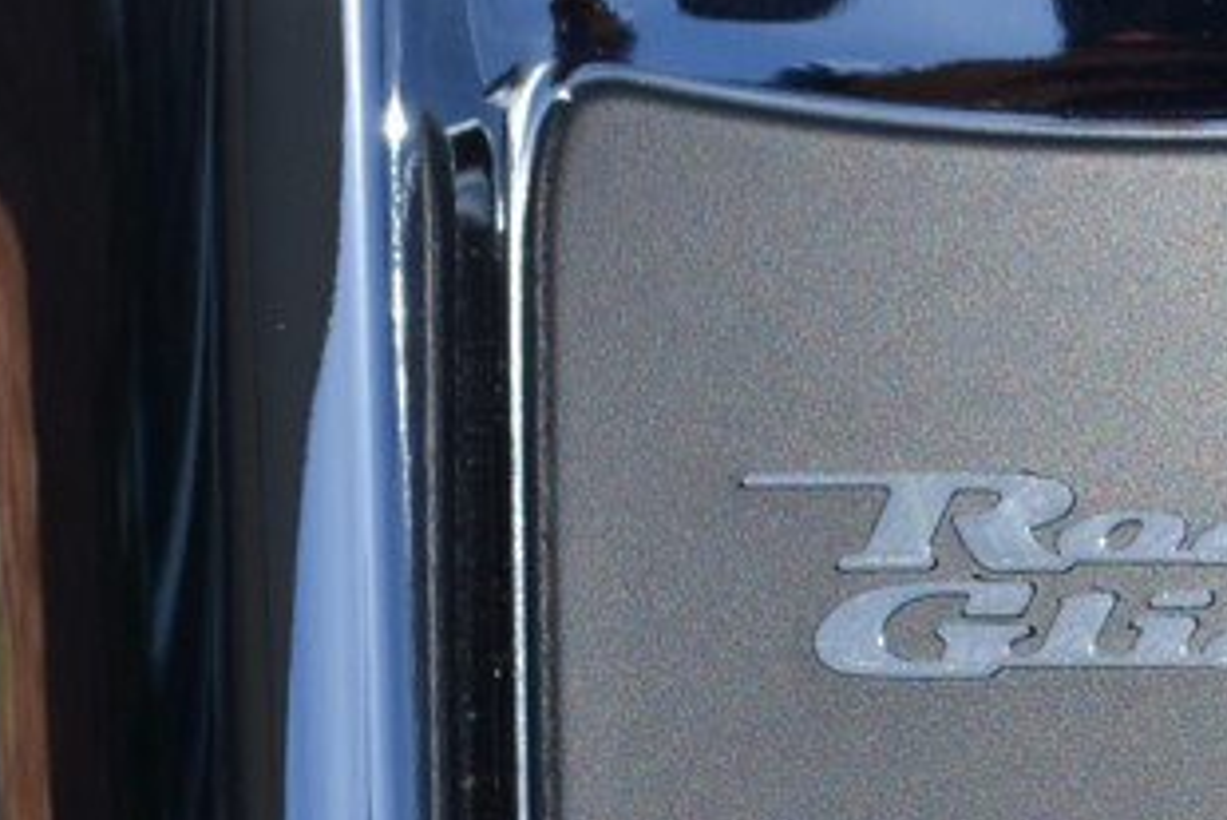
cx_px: 1172
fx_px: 9104
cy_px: 650
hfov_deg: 7.7
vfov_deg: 5.1
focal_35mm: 267
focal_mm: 46
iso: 100
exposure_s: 1/400
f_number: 10
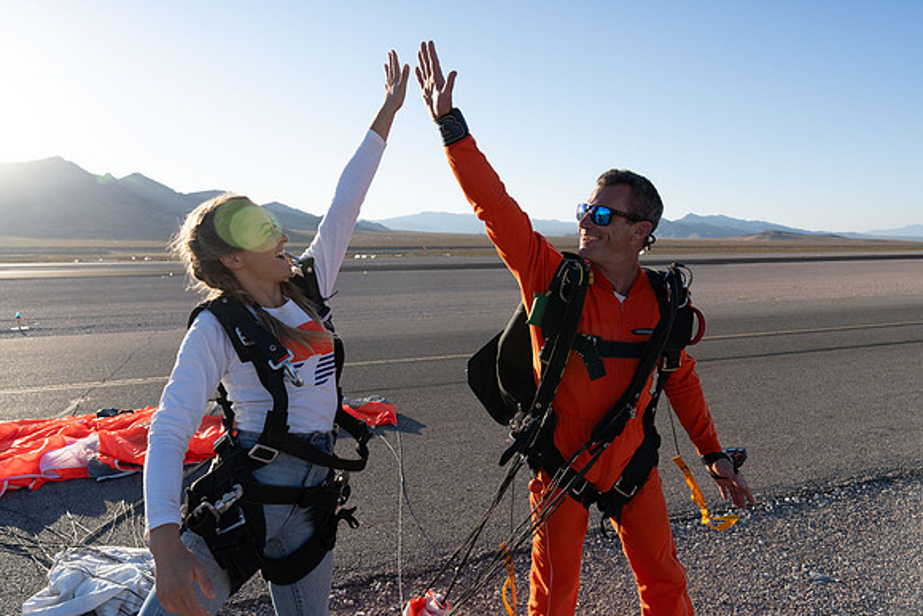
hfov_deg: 73.7
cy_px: 308
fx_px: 615
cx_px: 462
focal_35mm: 24
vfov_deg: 53.2
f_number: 6.3
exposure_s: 1/2000
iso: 800
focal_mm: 24
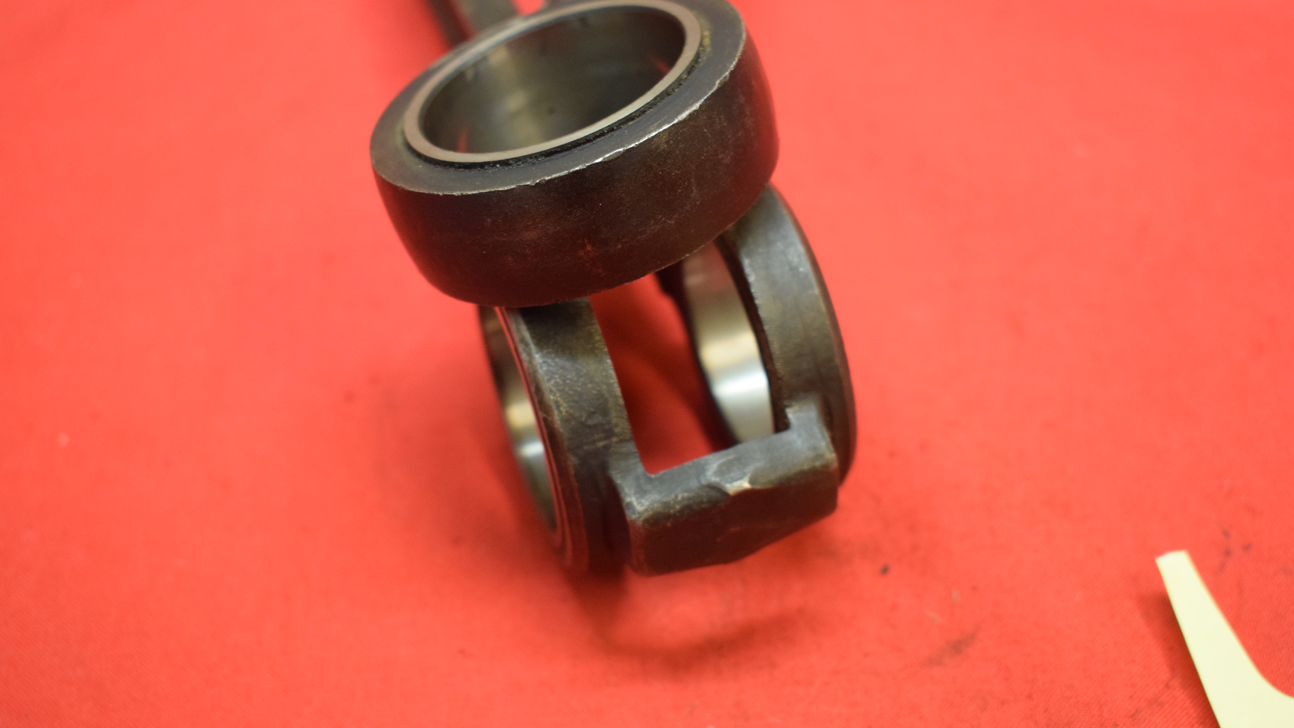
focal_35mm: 56
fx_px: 1905
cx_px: 651
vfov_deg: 21.6
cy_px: 346
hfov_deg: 37.5
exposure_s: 1/60
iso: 1600
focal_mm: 35
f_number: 5
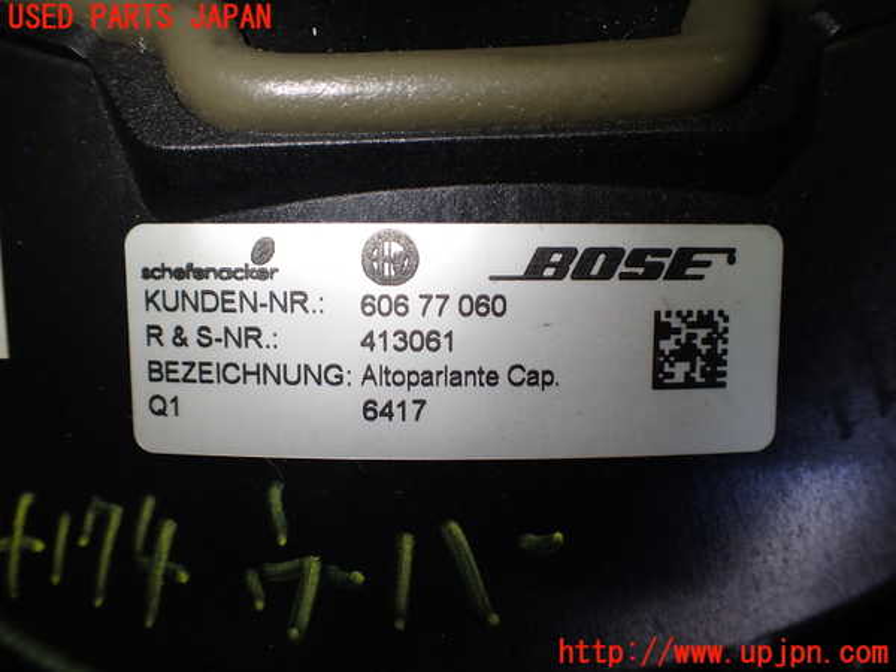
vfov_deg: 46.8
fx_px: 777
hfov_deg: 60.0
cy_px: 336
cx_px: 448
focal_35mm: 30
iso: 160
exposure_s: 1/125
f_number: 2.3
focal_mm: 5.4
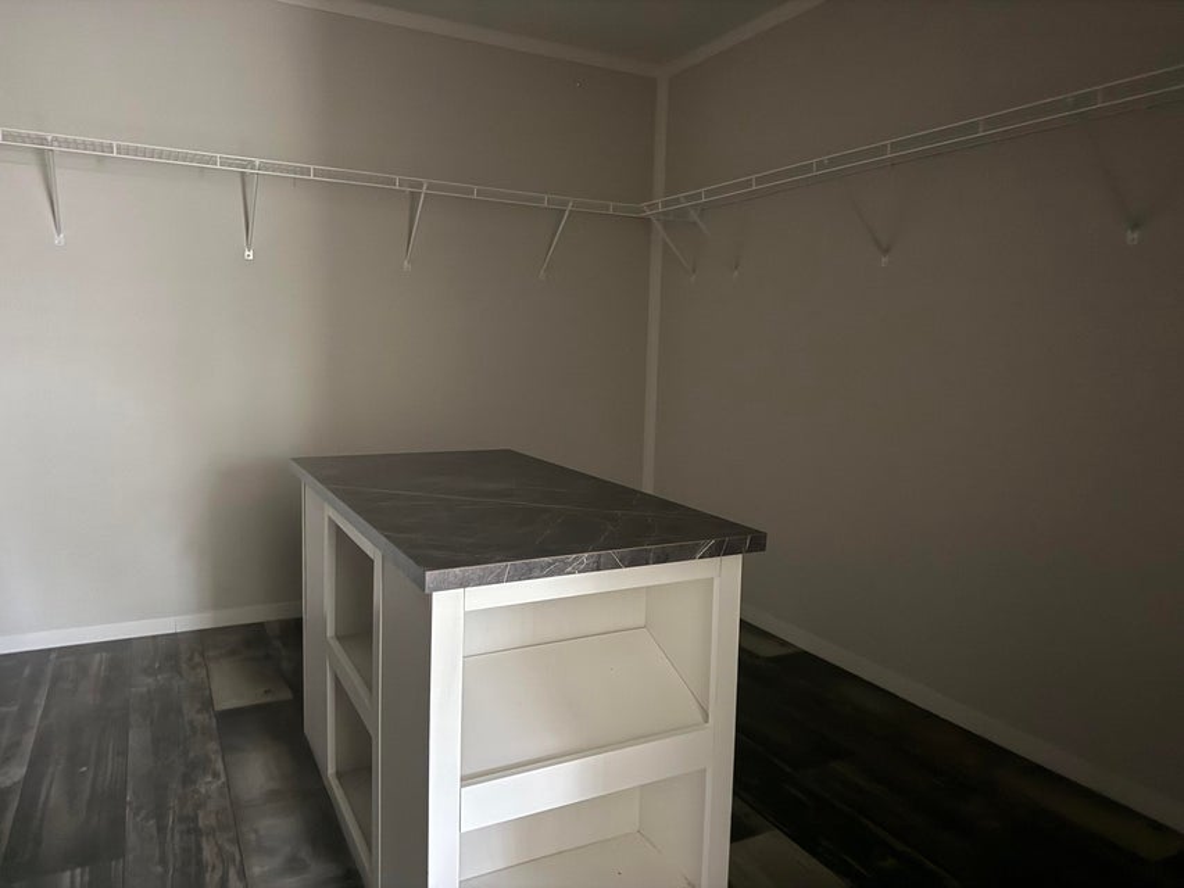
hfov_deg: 71.6
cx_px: 592
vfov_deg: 56.8
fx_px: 821
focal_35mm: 24
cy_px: 444
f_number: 1.78
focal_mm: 6.76
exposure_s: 1/17
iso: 1250
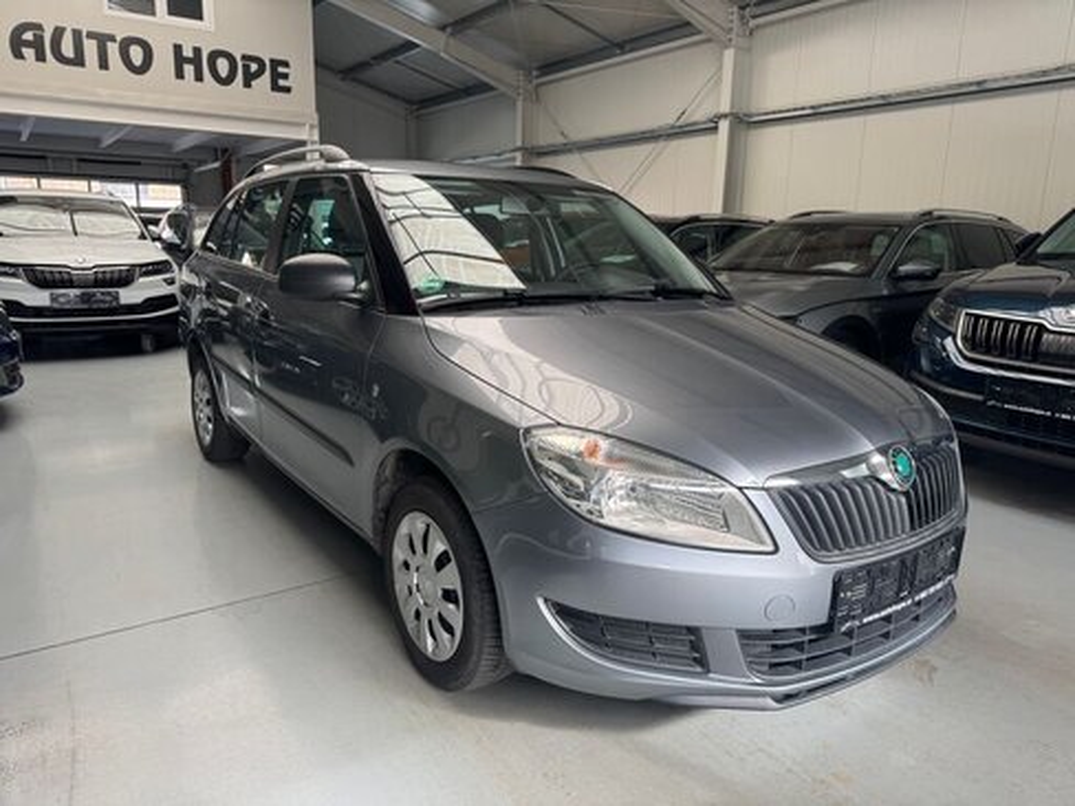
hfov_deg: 71.6
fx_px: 745
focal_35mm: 24
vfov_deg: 56.8
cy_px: 403
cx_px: 538
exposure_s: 1/121
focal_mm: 6.76
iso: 125
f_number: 1.78
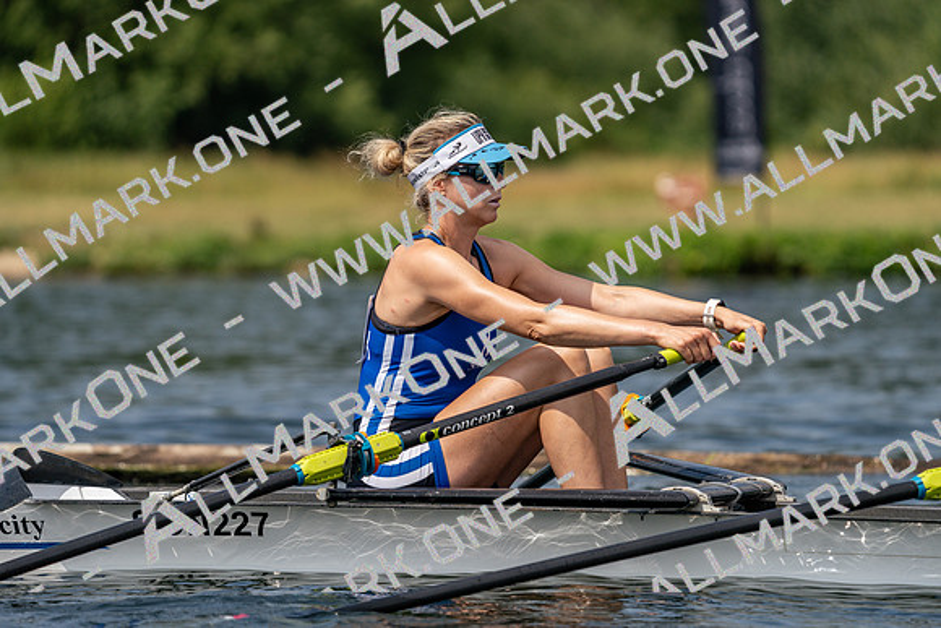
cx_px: 470
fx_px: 9229
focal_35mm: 353
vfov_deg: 3.9
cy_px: 314
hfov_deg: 5.8
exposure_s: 1/1600
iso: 200
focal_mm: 353
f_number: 6.3
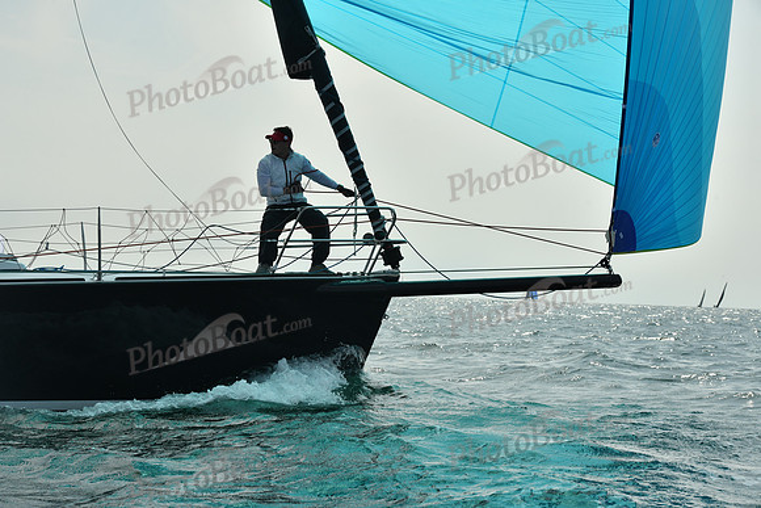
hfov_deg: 23.9
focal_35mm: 85
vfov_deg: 16.1
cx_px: 380
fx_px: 1797
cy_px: 254
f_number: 10
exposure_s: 1/1250
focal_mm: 85
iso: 320
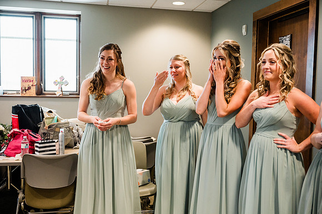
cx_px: 161
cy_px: 107
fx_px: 340
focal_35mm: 38
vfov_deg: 35.0
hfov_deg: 50.7
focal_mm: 38
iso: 1000
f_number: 2.8
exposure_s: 1/200
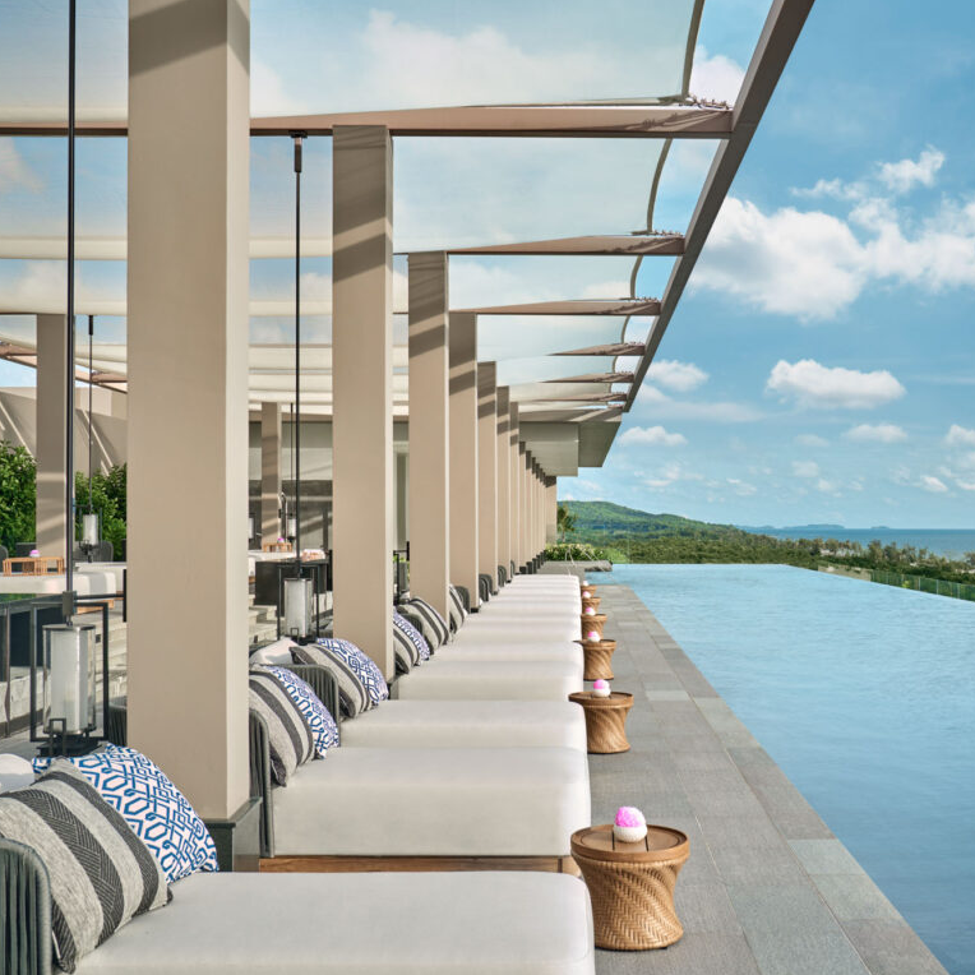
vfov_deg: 41.9
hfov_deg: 41.6
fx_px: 1275
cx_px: 599
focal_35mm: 40
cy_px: 491
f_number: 8
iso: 160
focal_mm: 31
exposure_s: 1/20
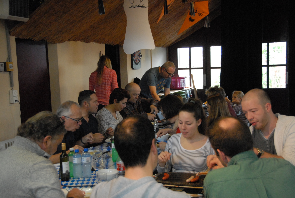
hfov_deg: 41.0
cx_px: 148
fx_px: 394
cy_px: 99
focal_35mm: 48
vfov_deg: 28.2
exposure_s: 1/90
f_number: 4.2
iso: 1600
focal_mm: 32
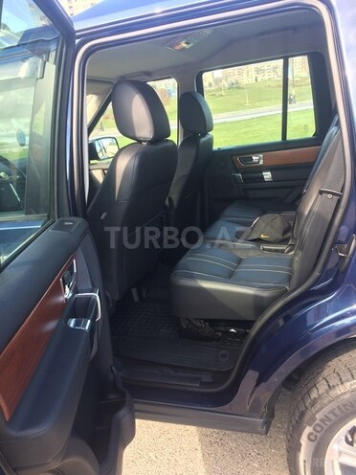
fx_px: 398
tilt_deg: -17.4
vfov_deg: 61.7
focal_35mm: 29
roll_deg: +8.3
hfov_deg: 48.2
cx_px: 178
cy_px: 238
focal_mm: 4.15
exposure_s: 1/100
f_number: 2.2
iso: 40
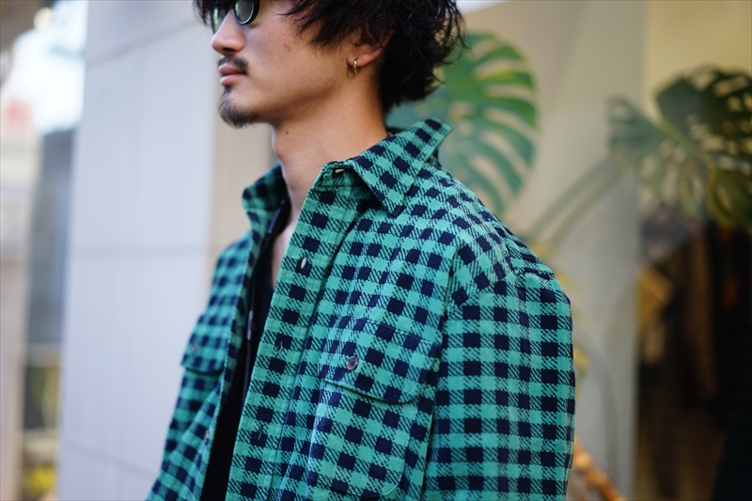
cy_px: 250
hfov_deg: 36.3
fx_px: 1149
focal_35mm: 55
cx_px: 376
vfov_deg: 24.6
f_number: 1.8
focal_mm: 55
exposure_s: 1/80
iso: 100
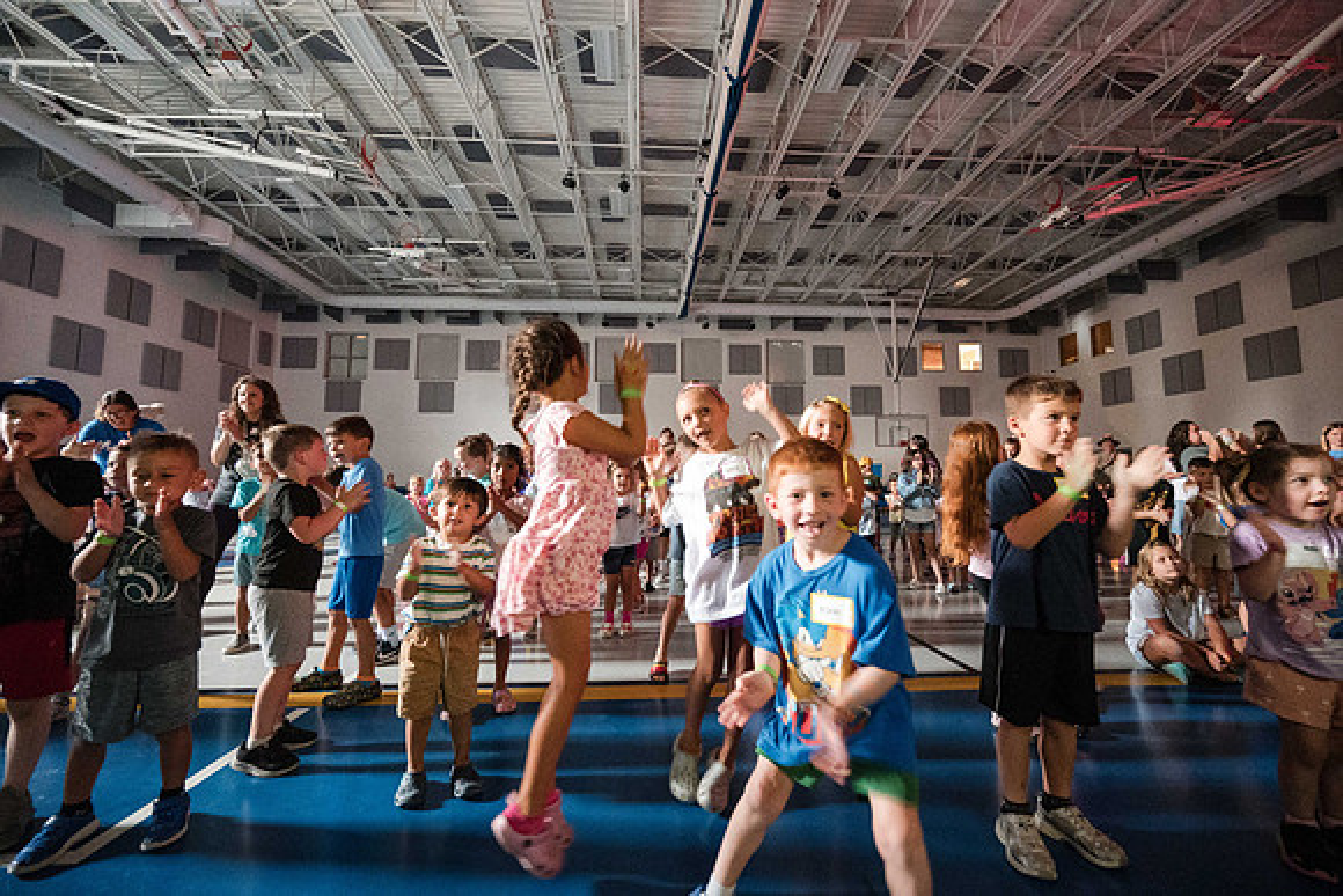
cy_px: 427
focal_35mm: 15
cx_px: 671
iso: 18000
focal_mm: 14
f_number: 4
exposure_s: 1/60
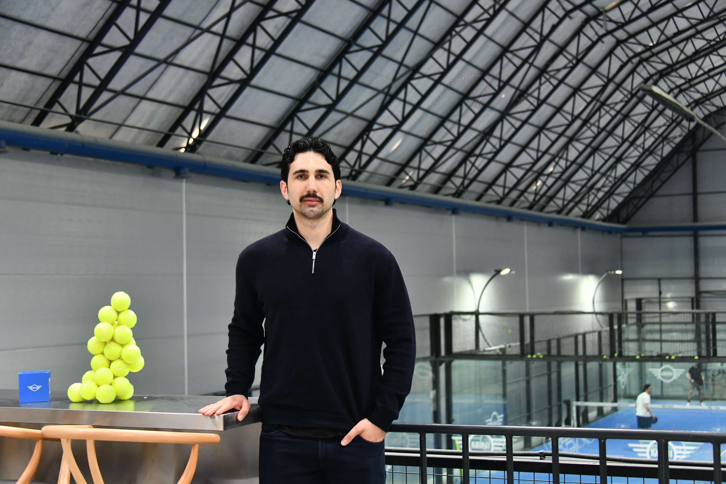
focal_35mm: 56
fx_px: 1129
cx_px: 363
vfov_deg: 24.2
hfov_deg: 35.6
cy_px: 242
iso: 2500
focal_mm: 56
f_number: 4.5
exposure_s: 1/125
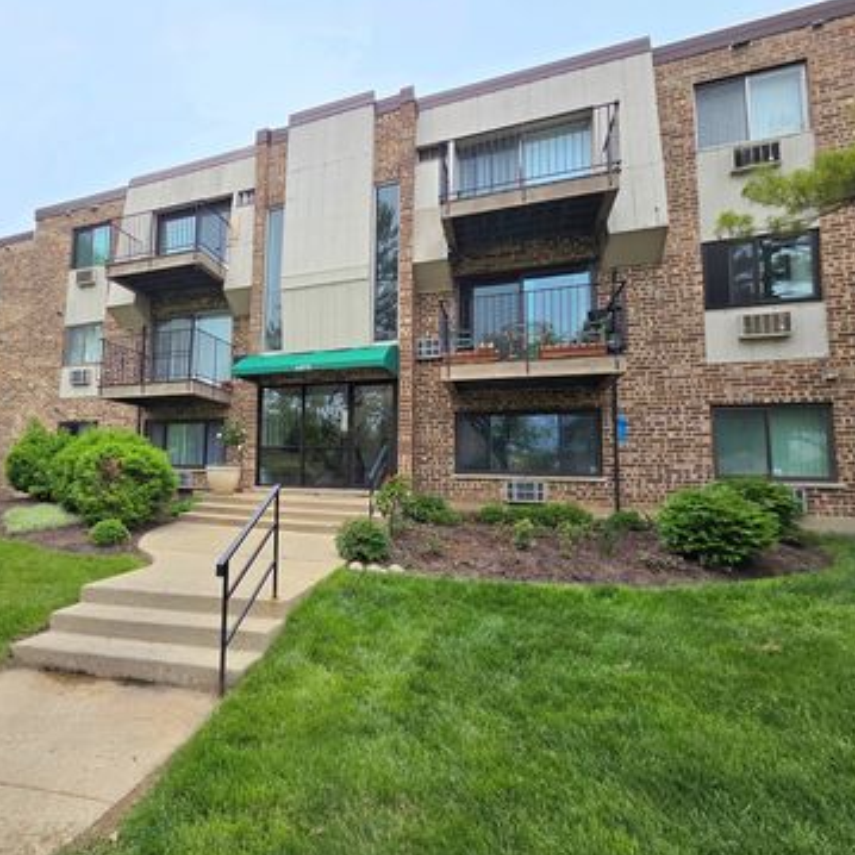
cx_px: 310
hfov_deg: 85.4
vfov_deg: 87.4
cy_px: 435
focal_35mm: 16
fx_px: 447
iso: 64
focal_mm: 2.2
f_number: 2.2
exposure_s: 1/2000
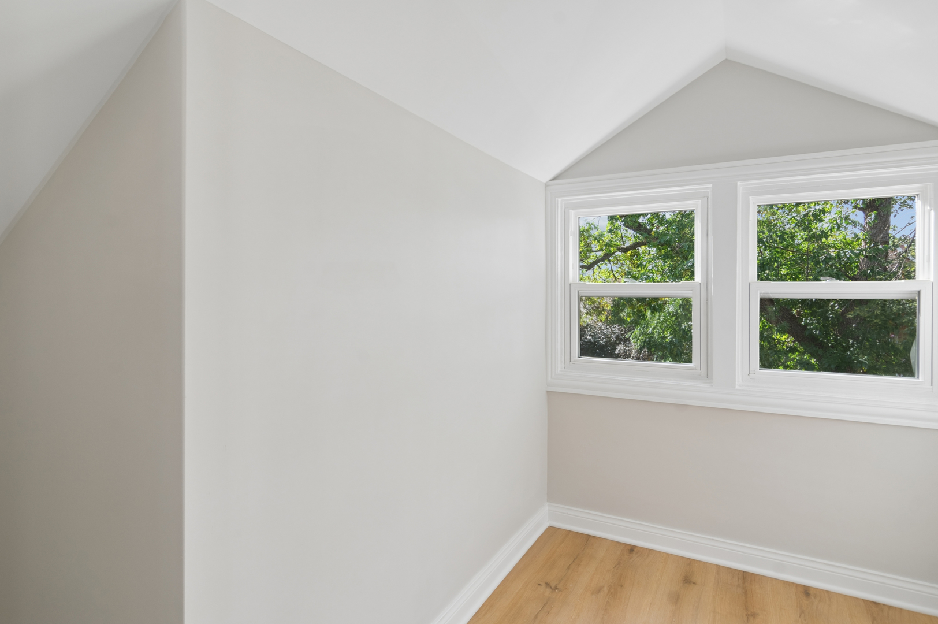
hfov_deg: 90.0
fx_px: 469
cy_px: 312
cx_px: 469
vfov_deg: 67.3
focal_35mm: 18
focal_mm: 12
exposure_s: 1/25
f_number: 10
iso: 200
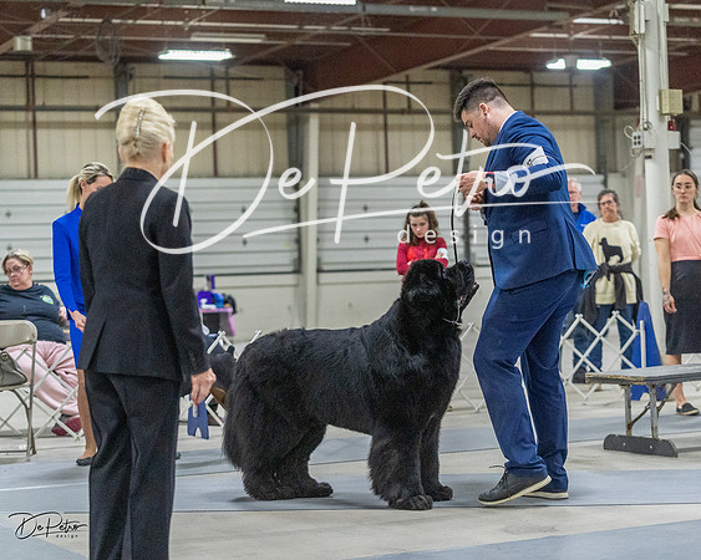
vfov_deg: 17.9
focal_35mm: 86
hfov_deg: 22.3
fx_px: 1775
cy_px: 280
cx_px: 350
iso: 6400
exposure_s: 1/320
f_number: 3.2
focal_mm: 76
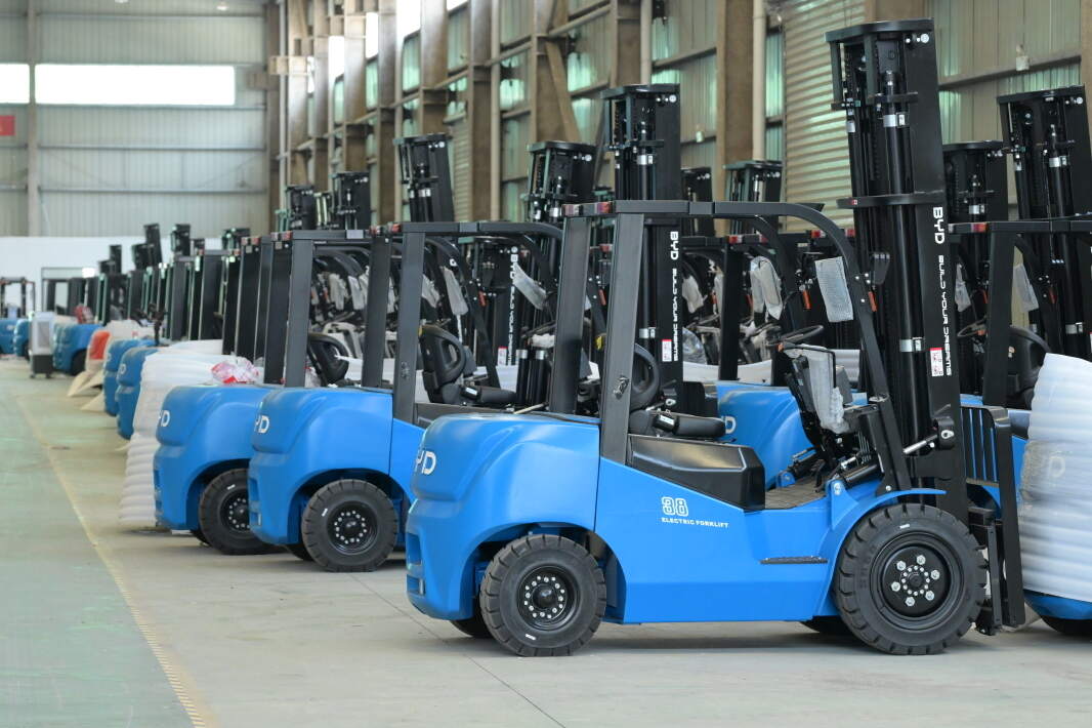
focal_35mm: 111
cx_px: 546
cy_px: 364
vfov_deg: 12.3
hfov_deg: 18.4
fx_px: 3366
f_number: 4
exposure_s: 1/500
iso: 3200
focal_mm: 74
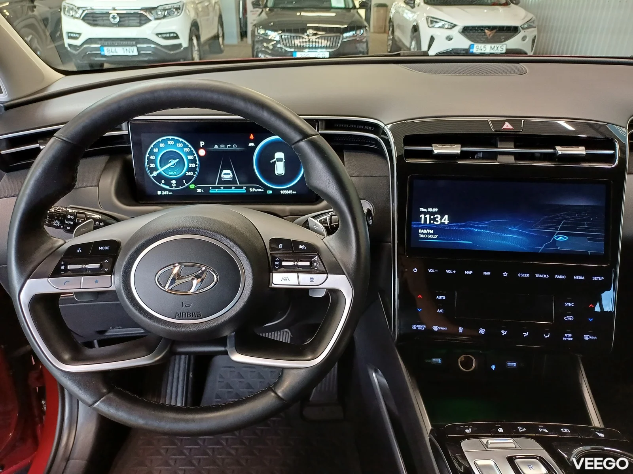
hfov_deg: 69.4
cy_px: 237
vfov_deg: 54.9
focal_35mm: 25
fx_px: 457
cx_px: 316
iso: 400
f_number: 1.8
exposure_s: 1/33.3
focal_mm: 4.65
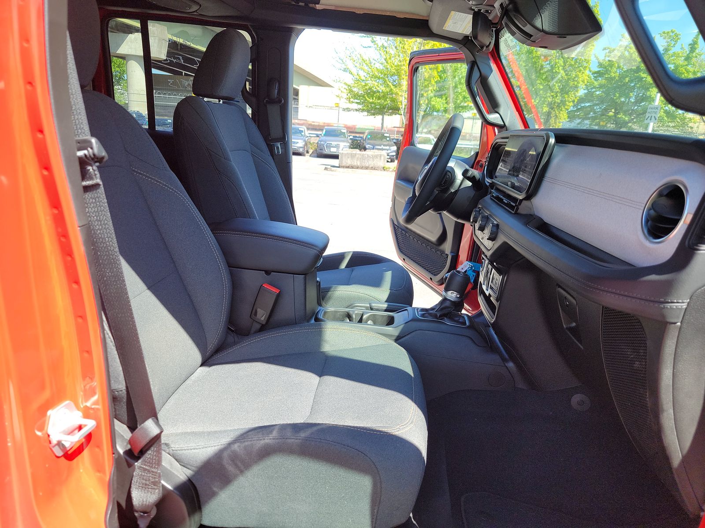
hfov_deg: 71.6
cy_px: 264
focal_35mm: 24
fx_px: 489
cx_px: 352
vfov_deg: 56.8
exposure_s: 1/119
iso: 53
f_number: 1.8
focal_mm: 6.7
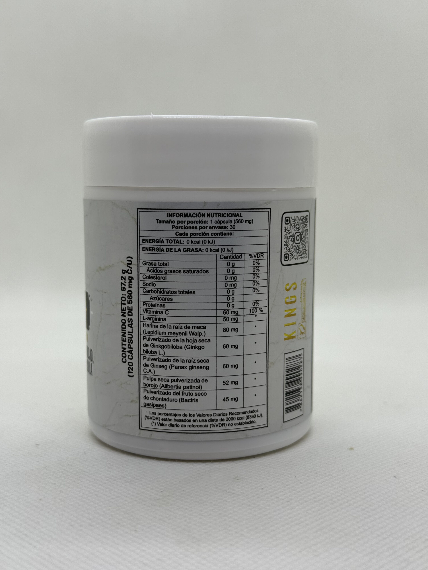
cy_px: 285
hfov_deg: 30.3
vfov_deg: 39.7
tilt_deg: -6.3
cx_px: 214
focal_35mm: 48
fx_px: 791
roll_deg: +0.2
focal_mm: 6.76
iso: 64
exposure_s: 1/260
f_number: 1.78
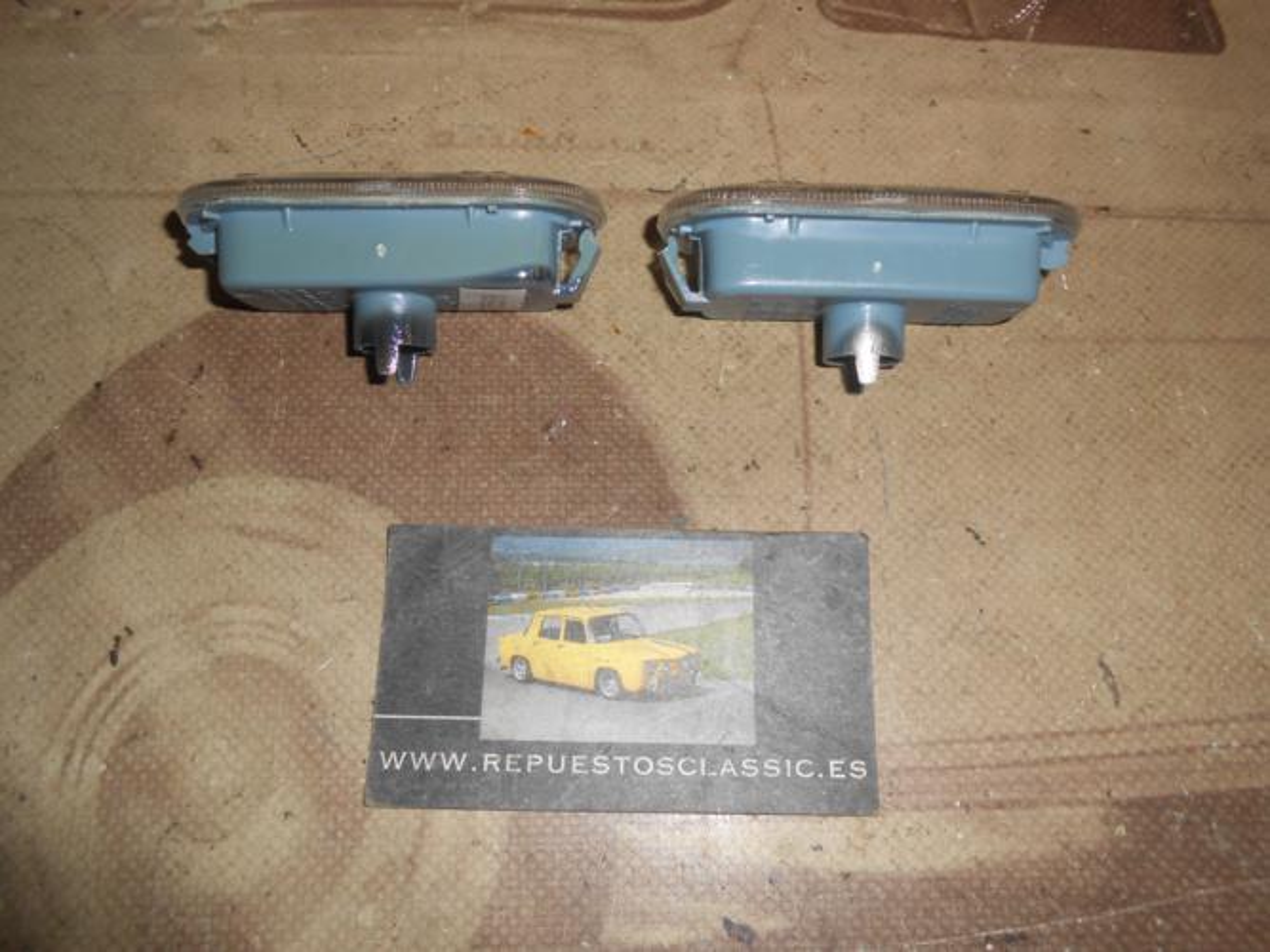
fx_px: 954
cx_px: 635
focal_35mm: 26
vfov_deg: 53.0
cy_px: 476
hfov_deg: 67.3
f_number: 11.5
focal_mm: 4.6
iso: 80
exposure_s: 1/25
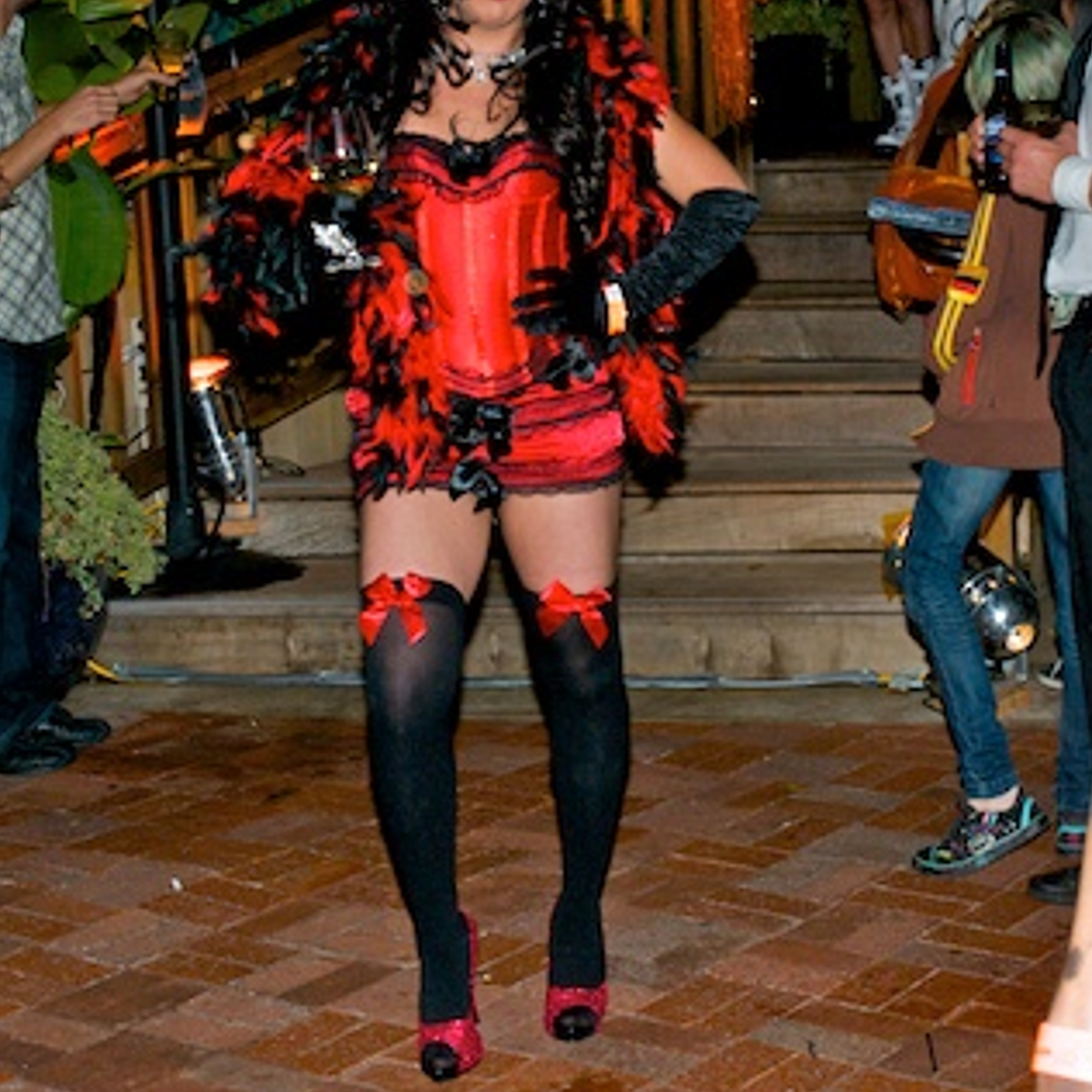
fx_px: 2850
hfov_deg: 21.7
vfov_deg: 21.7
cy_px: 460
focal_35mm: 80
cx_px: 587
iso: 250
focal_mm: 31
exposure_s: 1/60
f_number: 8
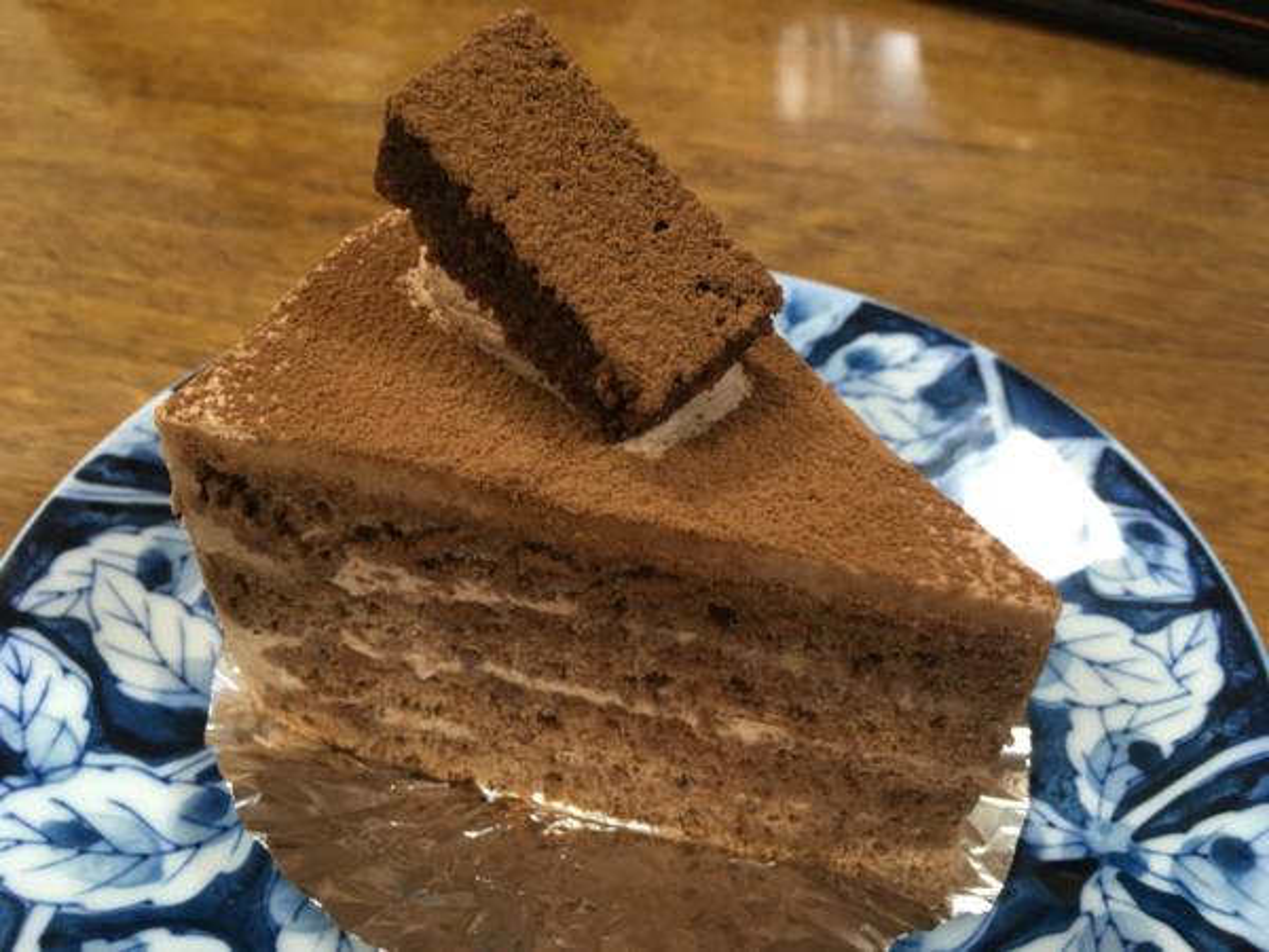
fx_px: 1063
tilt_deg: -44.4
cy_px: 476
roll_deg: -2.3
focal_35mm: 29
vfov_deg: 48.2
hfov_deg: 61.7
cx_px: 634
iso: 100
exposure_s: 1/30
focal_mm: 4.15
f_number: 2.2
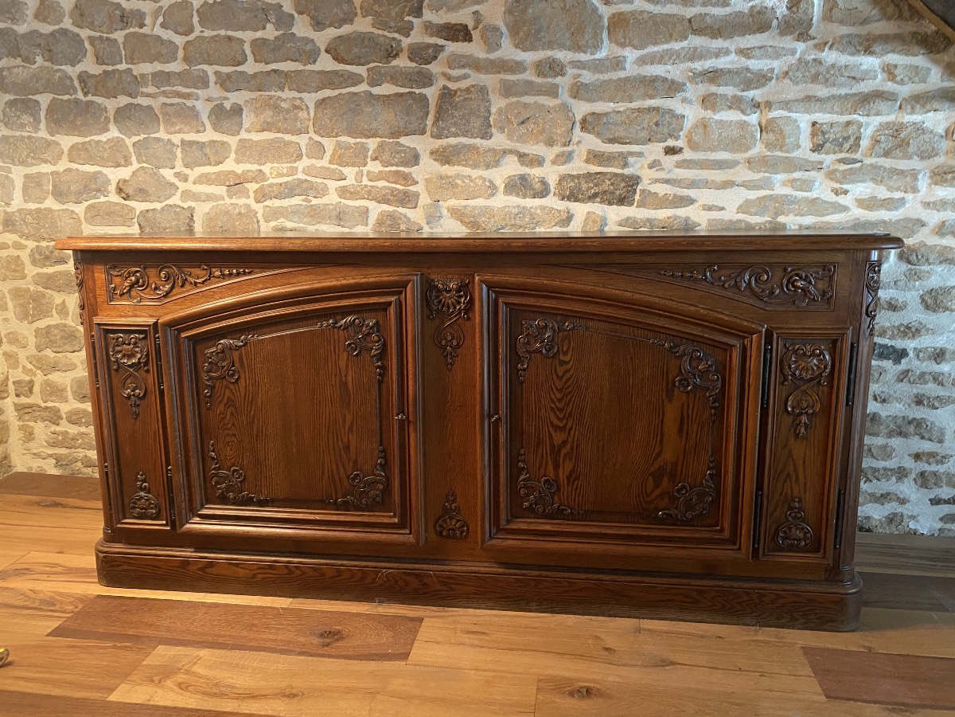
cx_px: 478
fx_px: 717
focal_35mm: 26
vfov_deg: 53.1
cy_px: 358
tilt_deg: -10.7
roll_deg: +0.3
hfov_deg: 67.3
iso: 500
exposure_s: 1/25
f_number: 1.8
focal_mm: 4.25
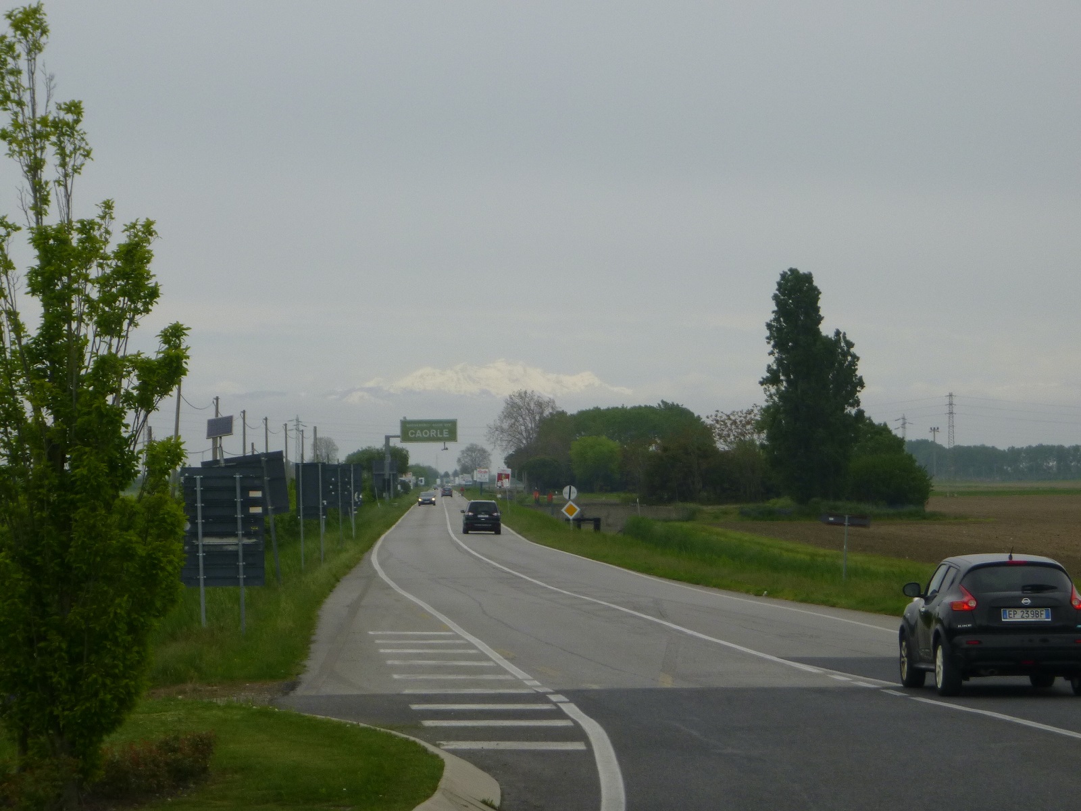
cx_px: 540
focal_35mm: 128
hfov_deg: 15.4
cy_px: 406
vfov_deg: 11.6
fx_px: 3997
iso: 100
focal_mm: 18
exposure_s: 1/320
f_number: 5.7
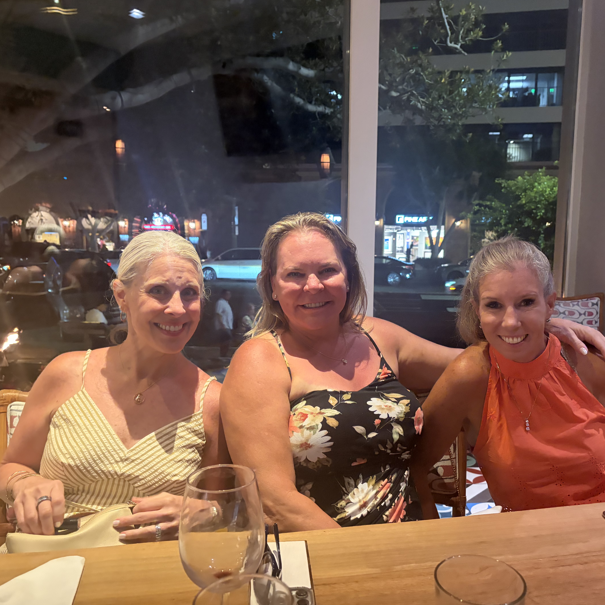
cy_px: 302
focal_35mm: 31
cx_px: 332
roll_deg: -0.9
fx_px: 613
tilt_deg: -6.4
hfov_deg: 52.4
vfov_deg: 52.5
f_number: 1.6
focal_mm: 5.96
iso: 800
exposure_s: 1/30
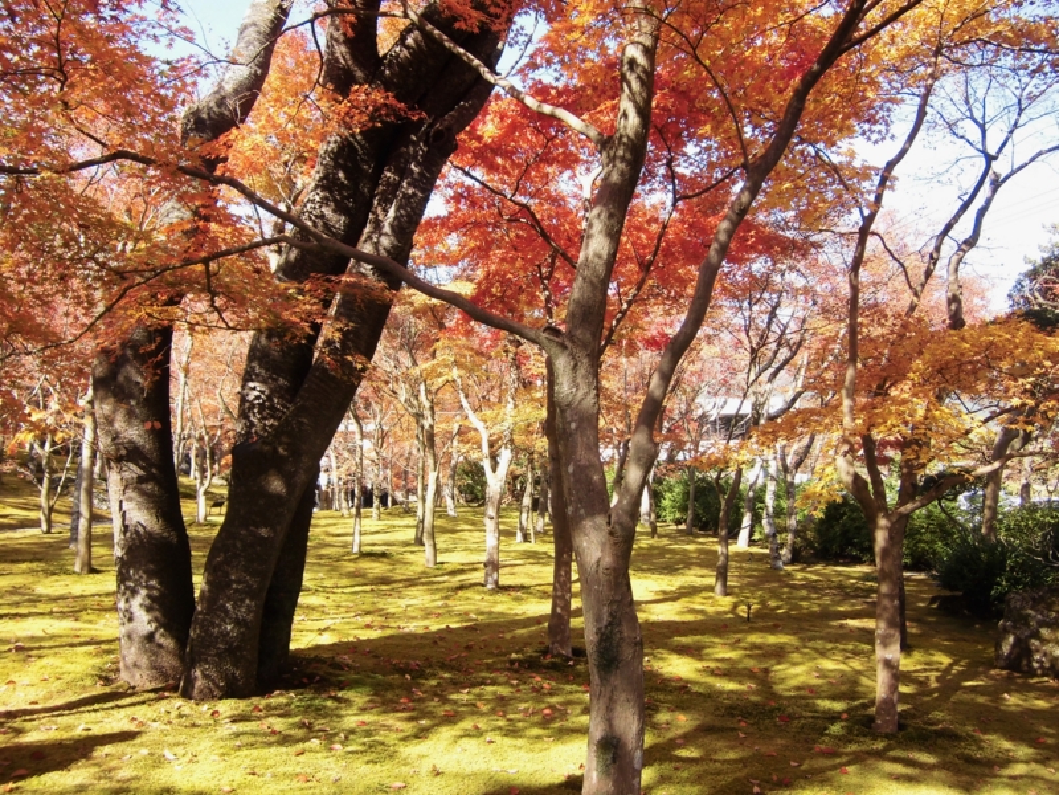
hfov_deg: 58.4
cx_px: 530
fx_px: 948
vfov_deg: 45.4
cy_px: 398
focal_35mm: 31
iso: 100
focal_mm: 5.5
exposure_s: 1/200
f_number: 2.9
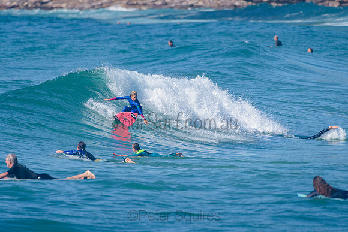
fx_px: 5925
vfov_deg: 2.2
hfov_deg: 3.4
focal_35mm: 613
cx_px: 135
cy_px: 90
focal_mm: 500
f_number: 5.6
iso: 180
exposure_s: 1/2000
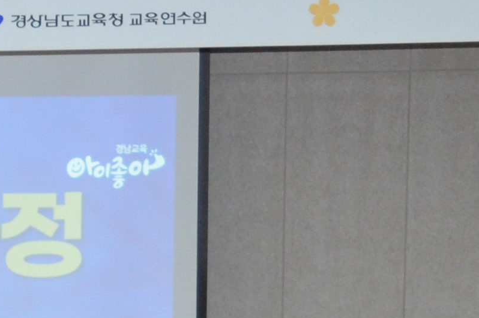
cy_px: 691
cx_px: -313
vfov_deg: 4.7
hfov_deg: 7.0
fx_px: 3813
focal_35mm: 287
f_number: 4.5
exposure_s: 1/60
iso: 800
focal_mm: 31
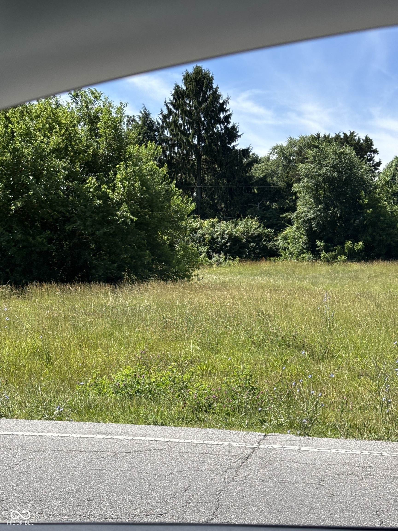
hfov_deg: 30.3
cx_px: 199
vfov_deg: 39.7
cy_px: 266
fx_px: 736
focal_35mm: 48
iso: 64
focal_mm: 6.76
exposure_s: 1/2762
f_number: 1.78
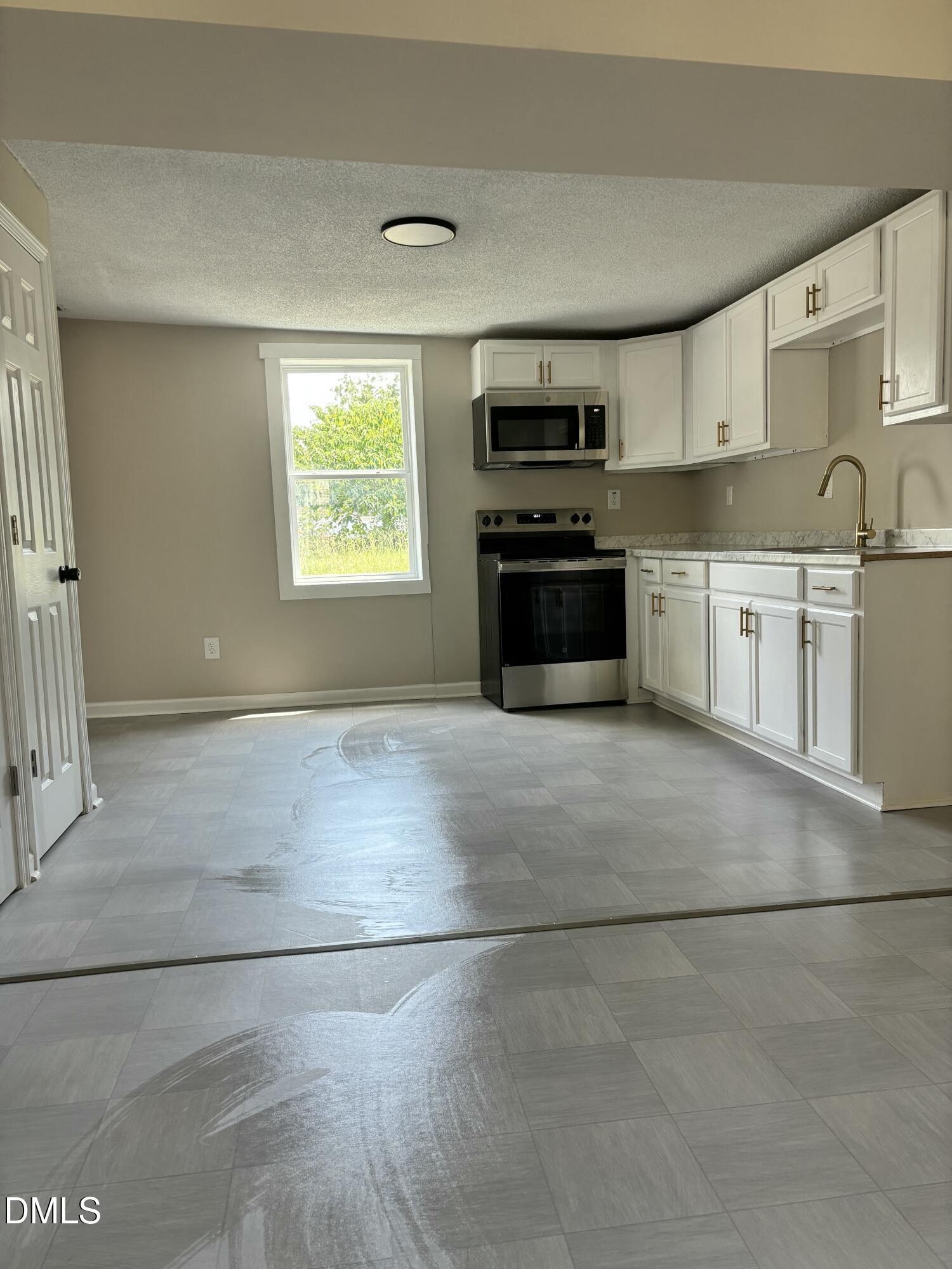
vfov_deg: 67.3
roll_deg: +3.0
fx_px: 953
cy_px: 634
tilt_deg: -6.7
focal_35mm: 26
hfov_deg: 53.1
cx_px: 476
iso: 100
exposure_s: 1/120
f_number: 1.6
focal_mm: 5.96
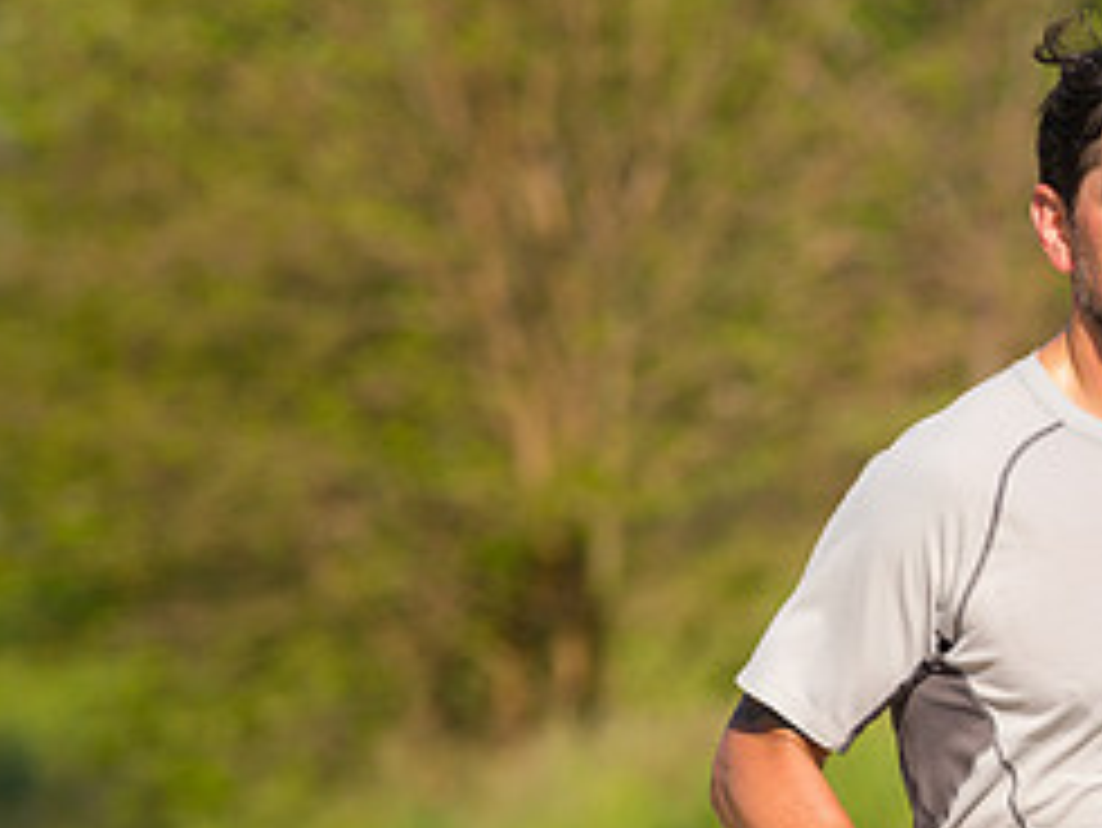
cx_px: 1255
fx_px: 14492
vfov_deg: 3.3
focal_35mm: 455
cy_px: 412
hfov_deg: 4.3
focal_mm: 200
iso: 400
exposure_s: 1/2000
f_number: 5.6
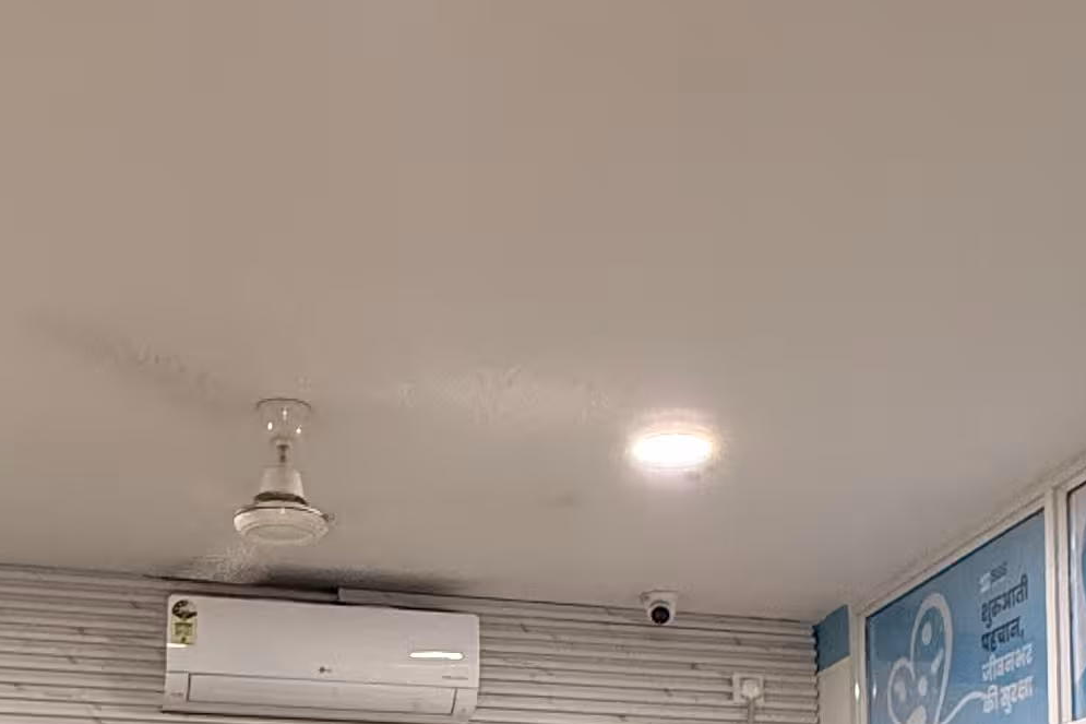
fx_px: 1779
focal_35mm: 59
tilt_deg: +6.2
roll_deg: -1.7
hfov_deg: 33.8
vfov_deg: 21.2
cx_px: 442
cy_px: 897
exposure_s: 1/100
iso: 320
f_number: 2.2
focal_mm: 2.22
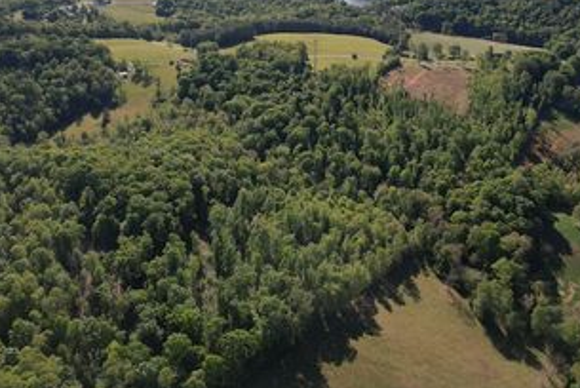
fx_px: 500
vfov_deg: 41.9
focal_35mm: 31
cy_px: 130
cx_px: 281
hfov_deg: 60.2
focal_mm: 8.38
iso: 100
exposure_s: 1/400
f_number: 2.8
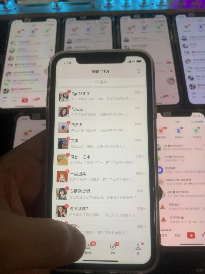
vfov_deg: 67.3
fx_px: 205
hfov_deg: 53.1
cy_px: 137
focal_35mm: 26
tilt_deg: -69.8
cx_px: 102
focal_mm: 4.25
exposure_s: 1/116
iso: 100
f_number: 1.8
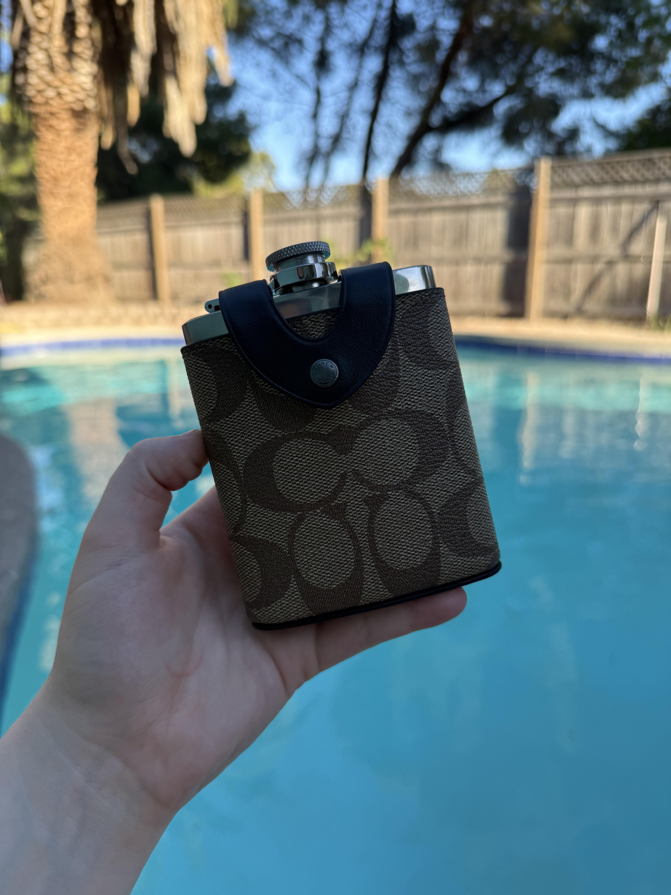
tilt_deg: -15.7
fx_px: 620
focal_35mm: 24
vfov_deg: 71.6
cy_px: 448
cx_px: 336
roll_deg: +1.1
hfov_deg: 56.8
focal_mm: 6.76
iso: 100
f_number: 1.78
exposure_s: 1/1122
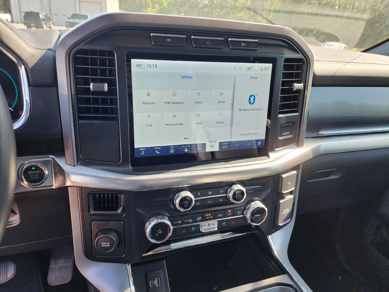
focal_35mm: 23
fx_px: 258
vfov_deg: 58.9
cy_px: 146
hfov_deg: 73.9
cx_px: 194
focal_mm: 6.4
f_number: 1.8
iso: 40
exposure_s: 1/180
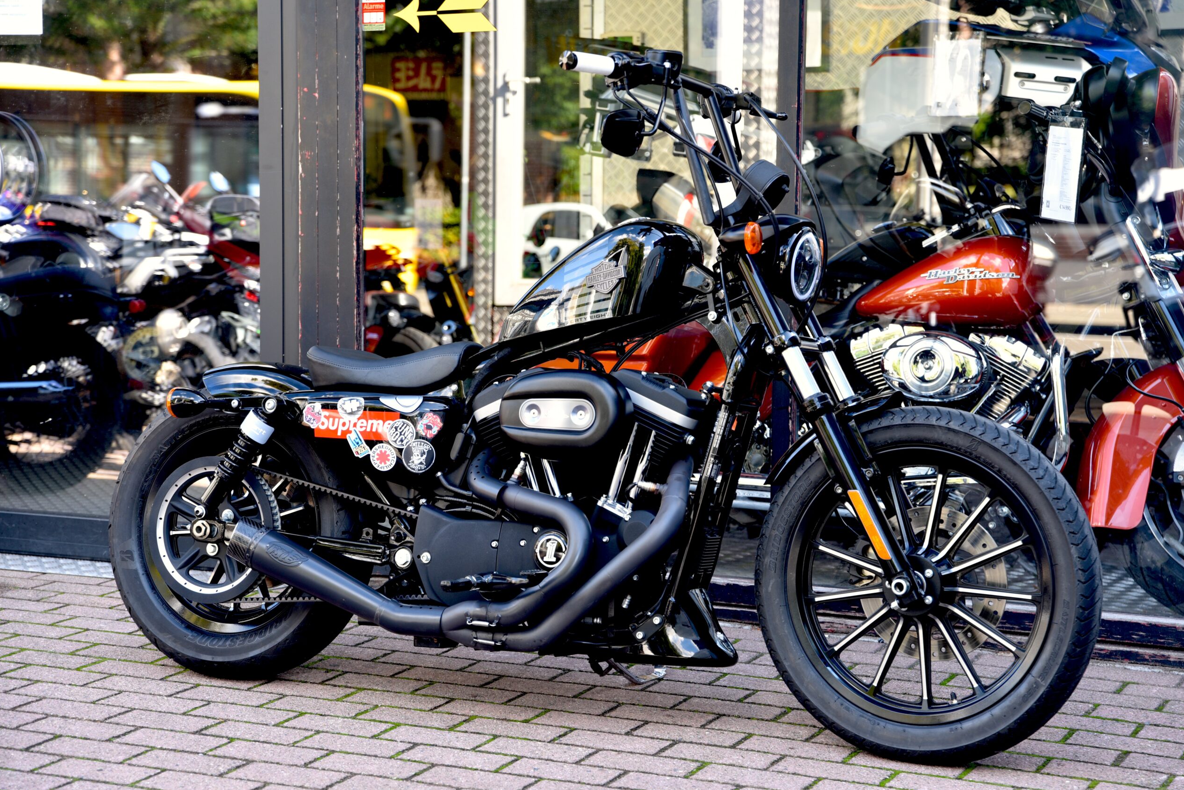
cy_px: 393
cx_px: 600
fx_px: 2203
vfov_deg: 20.3
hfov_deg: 30.1
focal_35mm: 67
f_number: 4
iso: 200
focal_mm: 66
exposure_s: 1/60
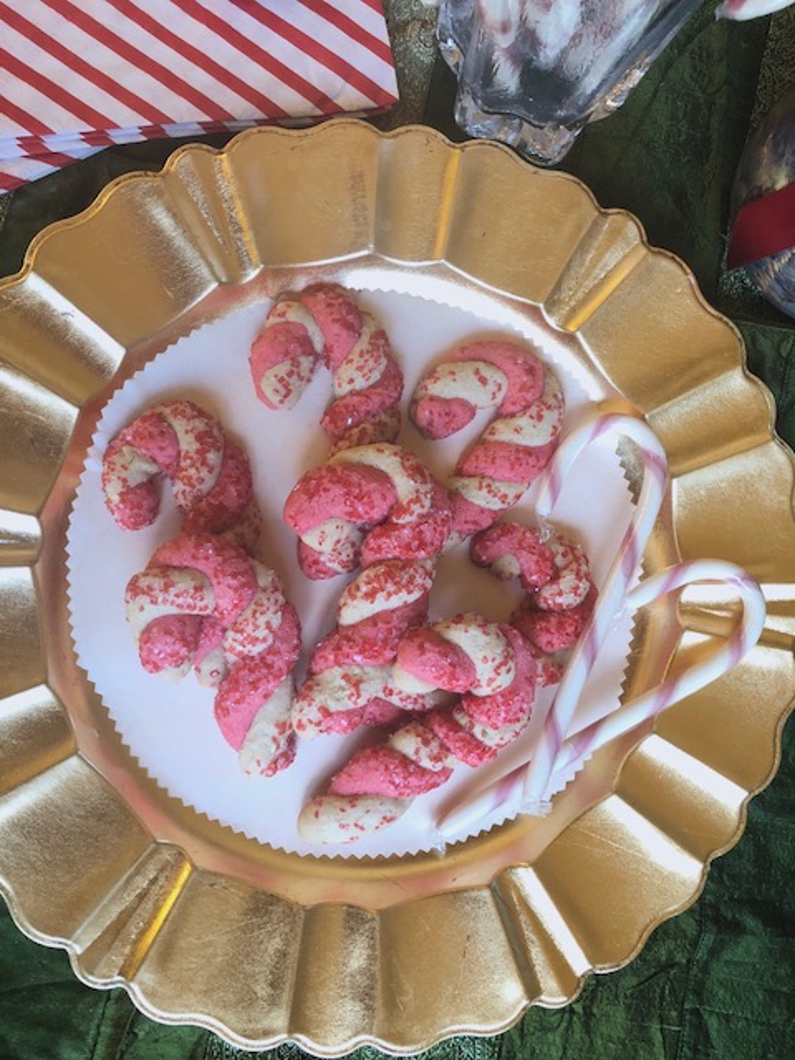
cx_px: 398
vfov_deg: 63.4
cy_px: 530
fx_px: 857
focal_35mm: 28
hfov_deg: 49.7
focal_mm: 3.99
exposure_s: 1/9
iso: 100
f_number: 1.8
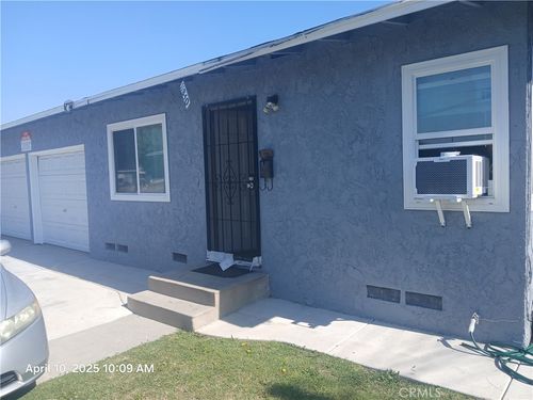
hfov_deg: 67.3
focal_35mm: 26
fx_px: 400
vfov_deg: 53.1
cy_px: 200
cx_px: 266
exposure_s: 1/337
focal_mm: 3.98
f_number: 1.8
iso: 20
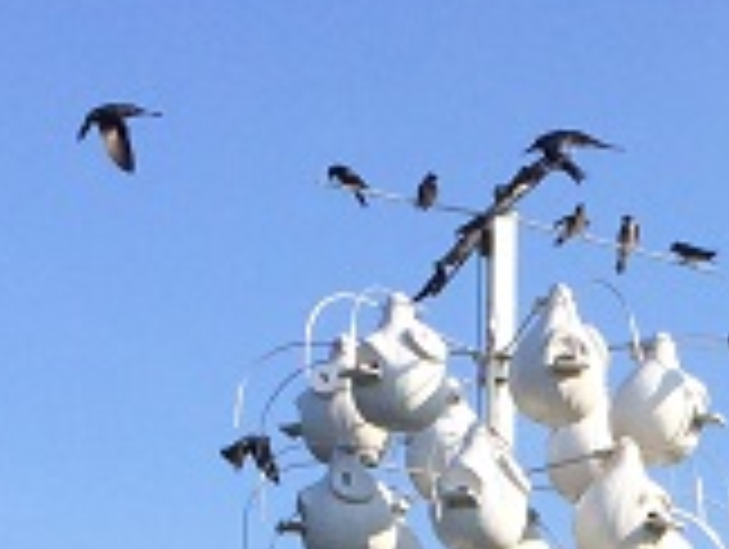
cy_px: 1312
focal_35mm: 161
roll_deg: -0.8
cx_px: 702
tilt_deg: +3.5
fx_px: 3396
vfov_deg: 8.5
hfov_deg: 12.1
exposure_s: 1/1368
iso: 32
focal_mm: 4.15
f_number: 2.2
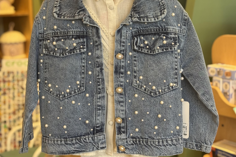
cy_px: 65
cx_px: 118
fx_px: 439
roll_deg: +0.8
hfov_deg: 30.1
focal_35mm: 67
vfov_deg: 20.3
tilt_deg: -9.7
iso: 80
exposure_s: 1/100
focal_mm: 6.76
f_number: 1.78
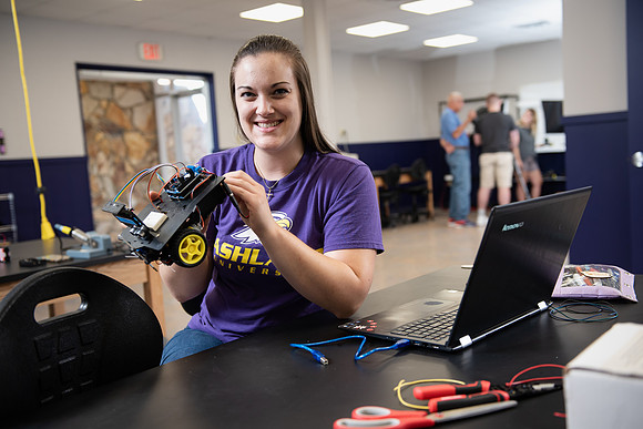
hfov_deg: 50.7
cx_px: 322
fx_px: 679
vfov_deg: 35.1
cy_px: 214
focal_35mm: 38
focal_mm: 38
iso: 640
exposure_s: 1/200
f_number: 3.5
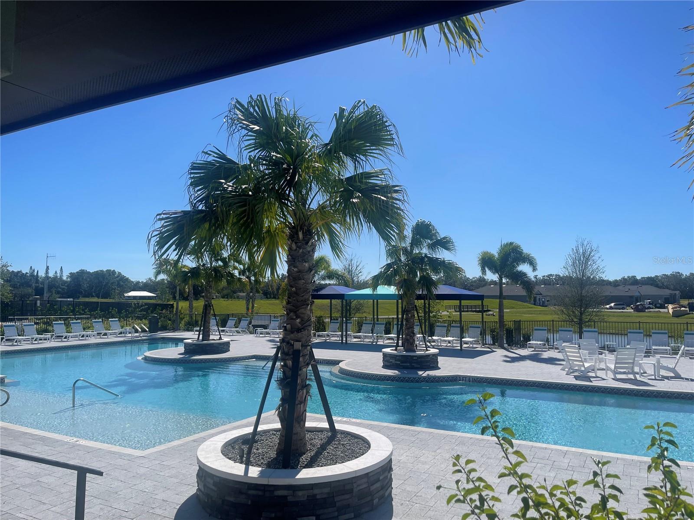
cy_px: 260
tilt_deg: +3.3
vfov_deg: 53.1
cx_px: 347
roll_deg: +0.4
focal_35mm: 26
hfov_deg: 67.3
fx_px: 521
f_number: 1.6
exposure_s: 1/5917
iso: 32
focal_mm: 5.1
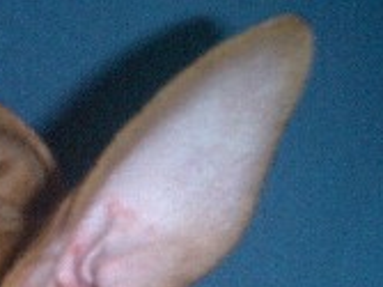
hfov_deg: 13.5
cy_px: 402
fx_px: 1482
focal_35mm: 134
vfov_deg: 10.7
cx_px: -255
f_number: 4.2
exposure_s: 1/40
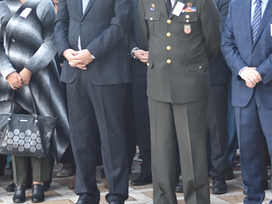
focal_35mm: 158
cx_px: 214
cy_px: 67
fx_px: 1242
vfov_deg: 9.4
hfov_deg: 12.5
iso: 800
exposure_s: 1/200
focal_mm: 50
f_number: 7.1
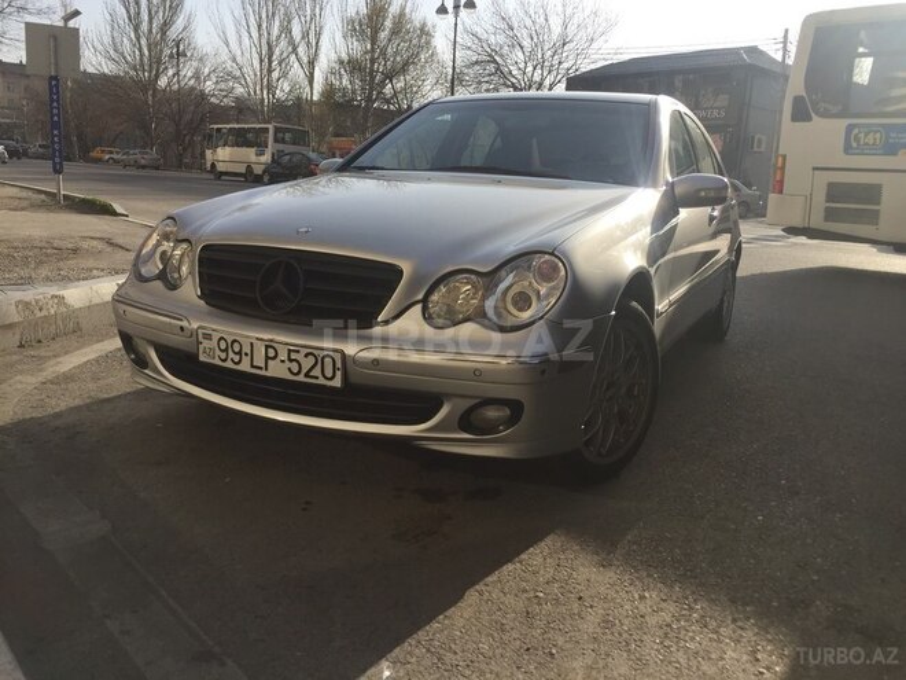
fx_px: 759
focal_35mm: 29
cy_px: 340
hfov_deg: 61.7
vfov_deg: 48.2
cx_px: 453
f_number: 2.2
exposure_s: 1/1799
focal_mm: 4.15
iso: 32
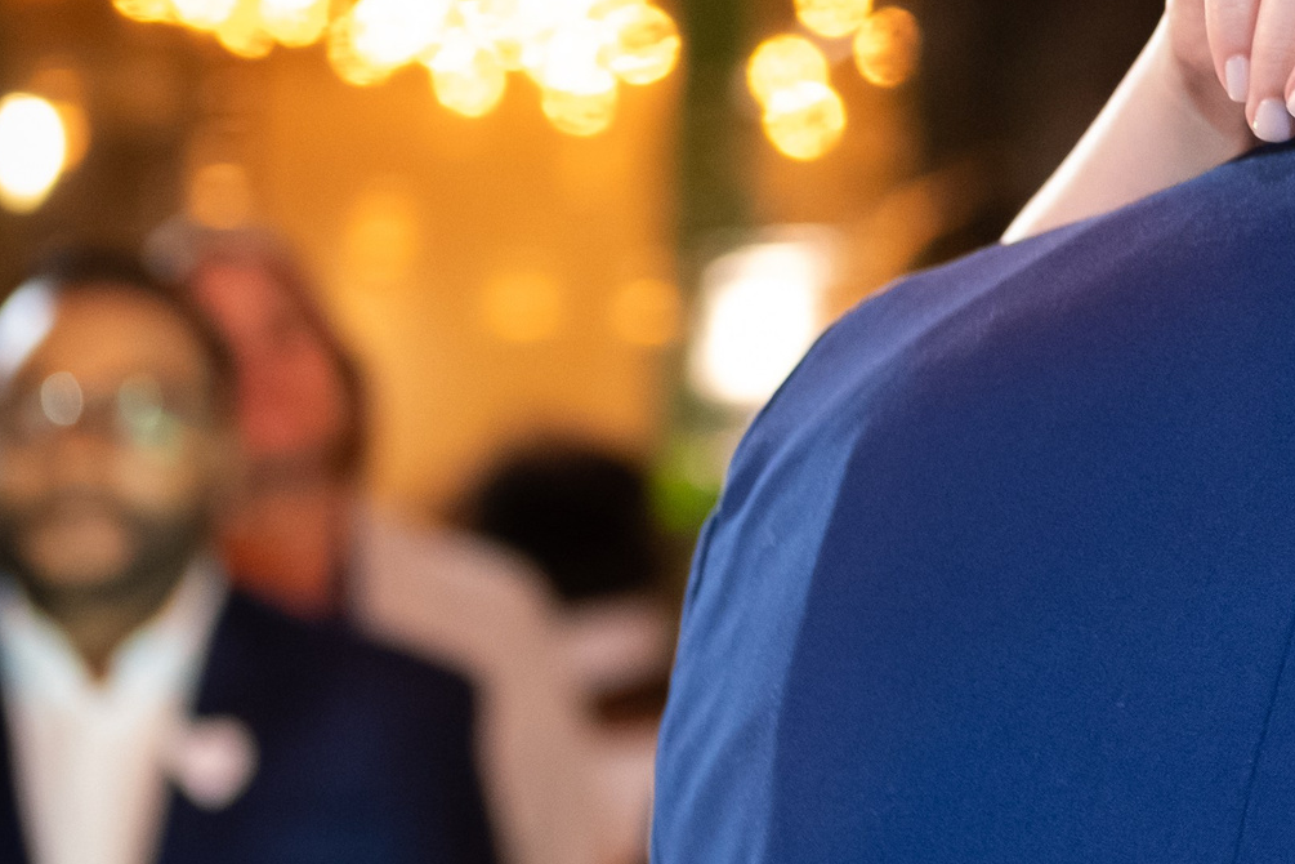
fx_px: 6870
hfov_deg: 10.6
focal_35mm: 191
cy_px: 251
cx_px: 1571
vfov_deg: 7.2
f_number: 2.5
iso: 3200
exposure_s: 1/80
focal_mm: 50
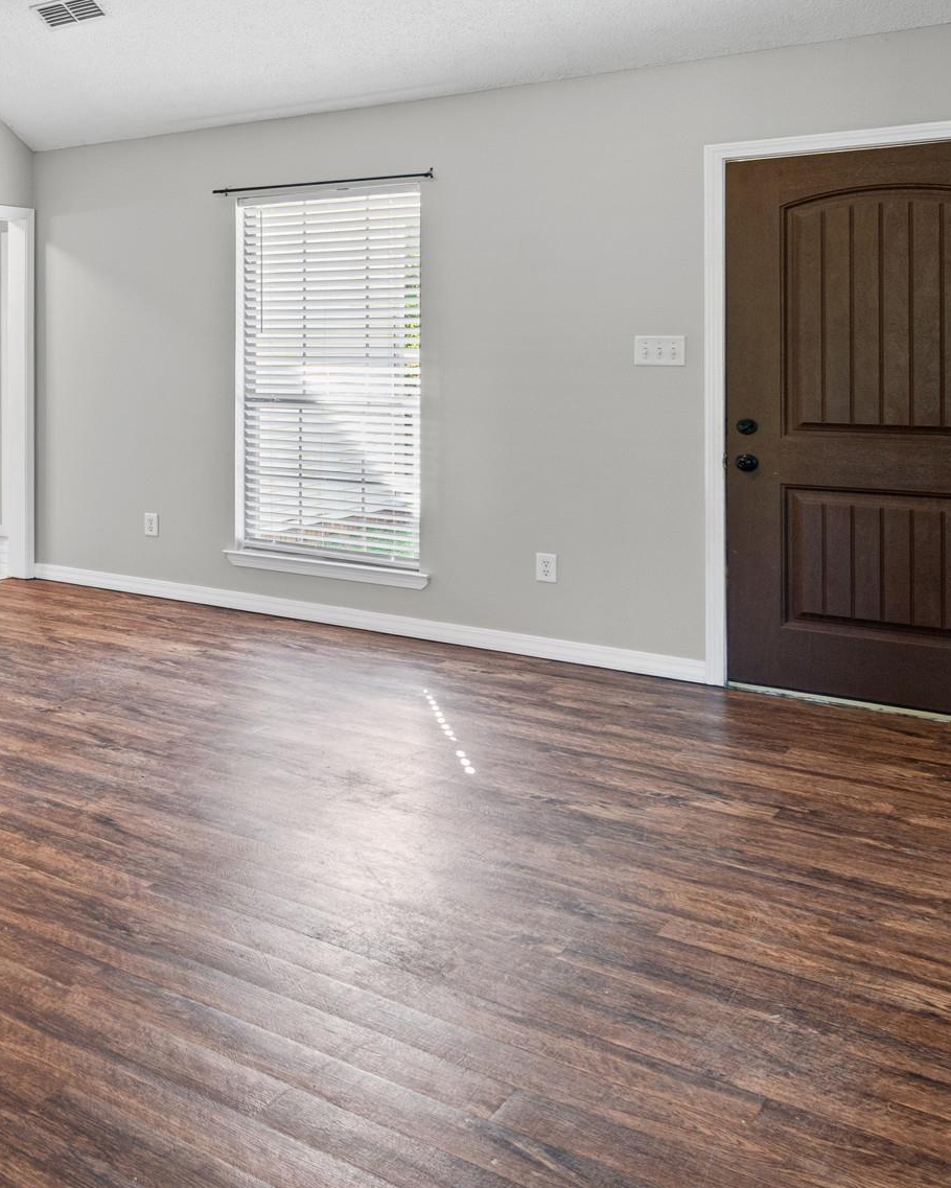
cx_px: -237
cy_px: 368
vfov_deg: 51.5
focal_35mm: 34
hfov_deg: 33.6
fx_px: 1197
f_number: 9
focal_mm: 11
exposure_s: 1/1.25
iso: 250
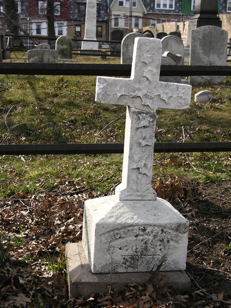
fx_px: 481
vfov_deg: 35.6
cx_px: 116
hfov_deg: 27.0
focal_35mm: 54
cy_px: 154
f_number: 3.5
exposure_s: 1/286
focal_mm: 13.8
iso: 50
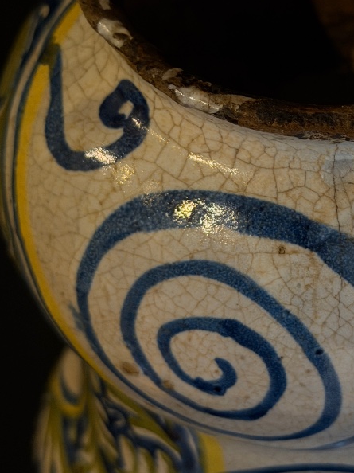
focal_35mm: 97
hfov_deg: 15.1
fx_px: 1324
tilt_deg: -50.3
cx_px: 301
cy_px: 213
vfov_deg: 20.2
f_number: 1.78
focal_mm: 6.76
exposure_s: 1/50
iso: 250
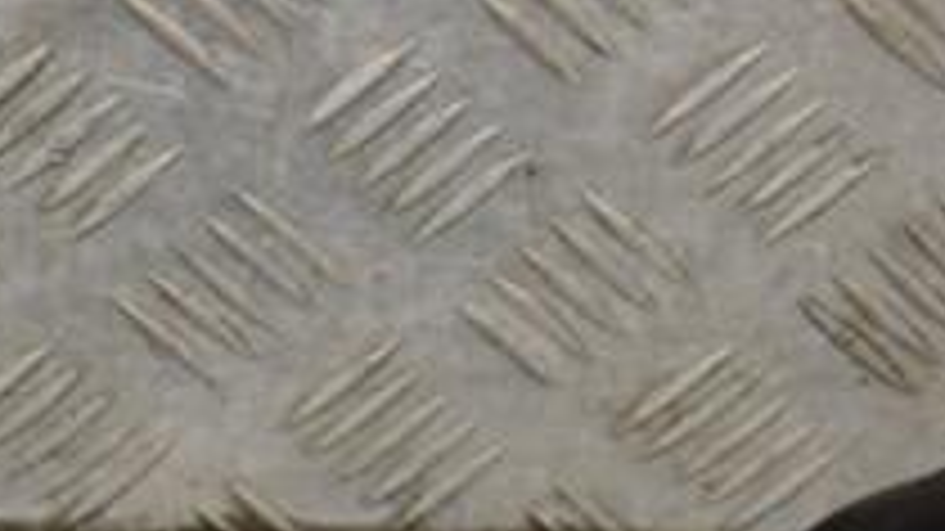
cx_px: 22
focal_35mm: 225
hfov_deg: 9.5
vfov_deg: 5.4
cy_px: 752
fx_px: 5637
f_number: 6.3
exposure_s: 1/200
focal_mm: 50
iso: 800
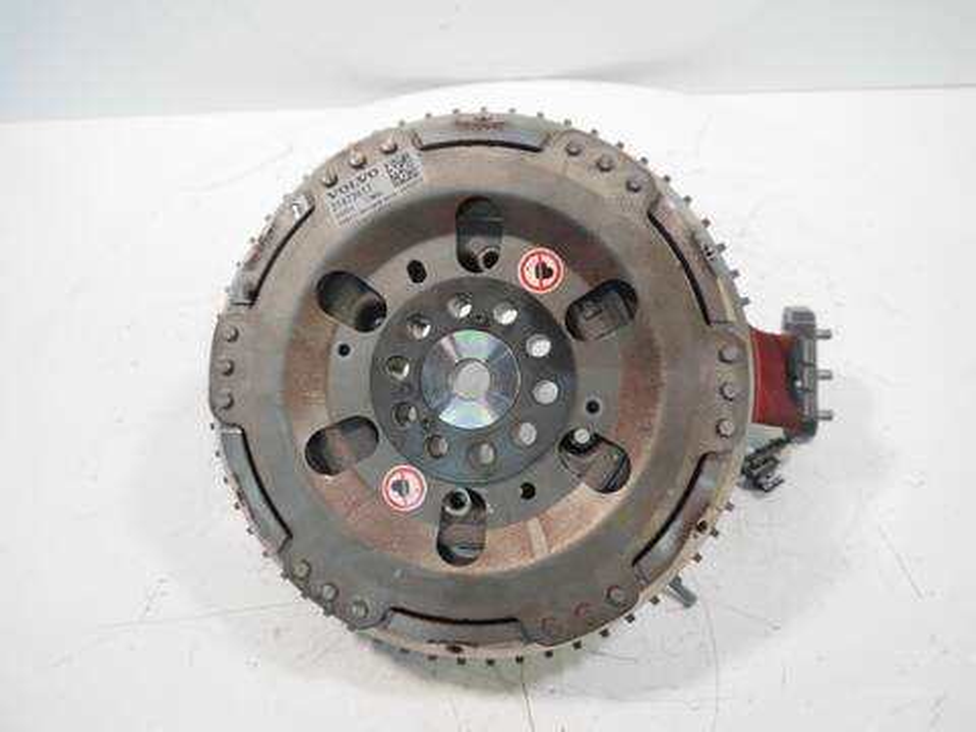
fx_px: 789
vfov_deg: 49.7
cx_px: 488
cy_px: 366
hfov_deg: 63.4
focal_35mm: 28
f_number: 3.5
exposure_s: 1/125
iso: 1600
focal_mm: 14
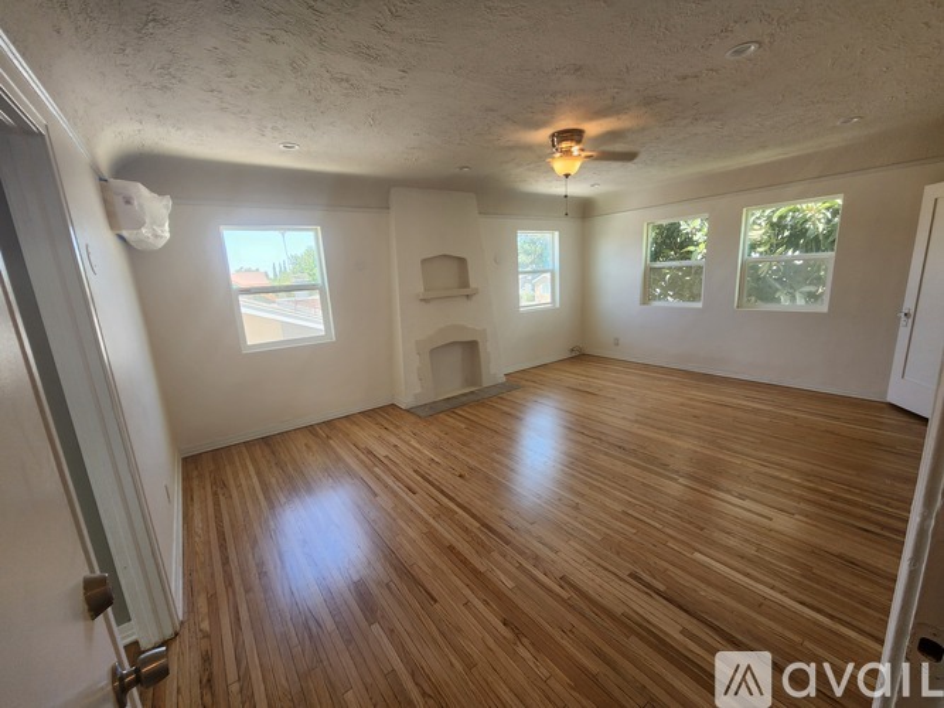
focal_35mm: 13
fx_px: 354
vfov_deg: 89.9
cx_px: 472
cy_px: 354
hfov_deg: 106.2
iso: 80
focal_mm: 2.2
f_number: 2.2
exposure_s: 1/60
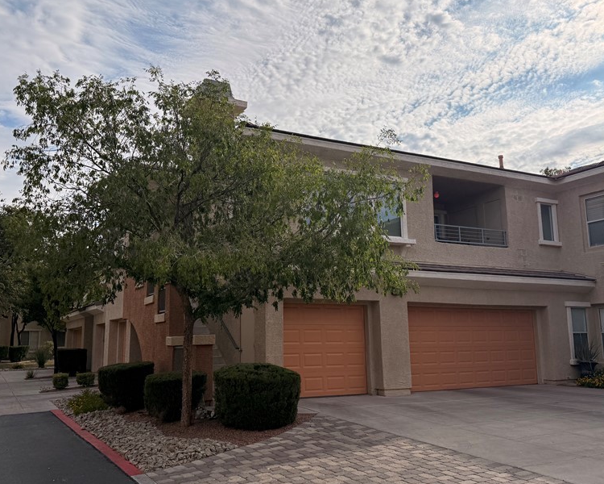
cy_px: 242
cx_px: 292
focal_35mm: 32
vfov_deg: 45.8
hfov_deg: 55.7
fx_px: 572
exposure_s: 1/11905
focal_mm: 6.76
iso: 100
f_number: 1.78
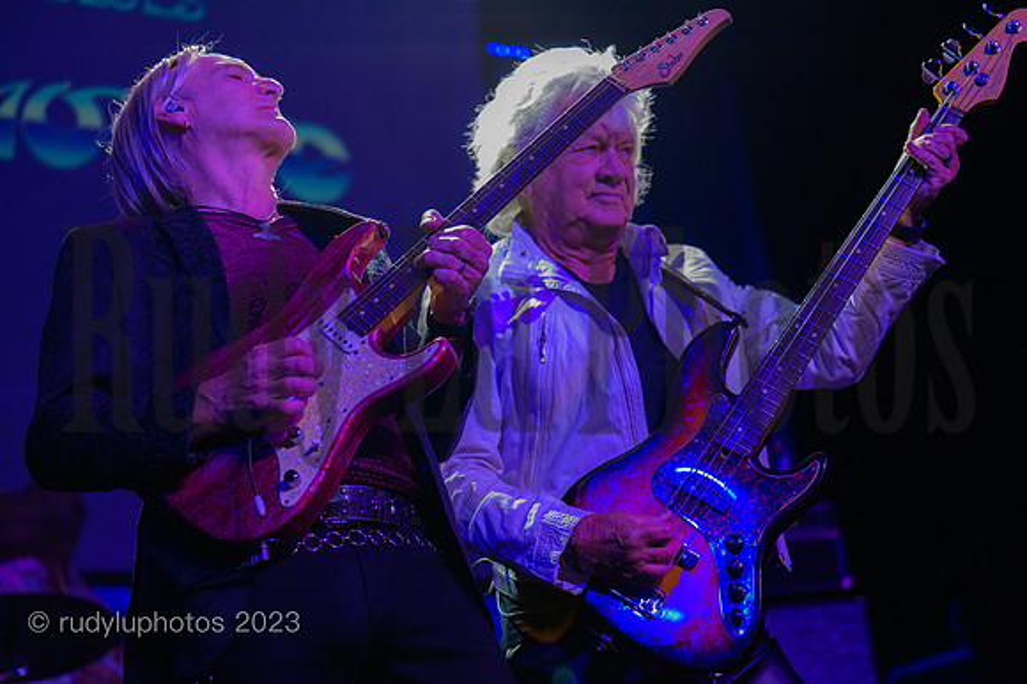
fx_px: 2110
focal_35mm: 74
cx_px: 514
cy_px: 342
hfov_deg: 27.4
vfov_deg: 18.4
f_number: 2.8
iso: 4000
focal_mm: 74
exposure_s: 1/1250
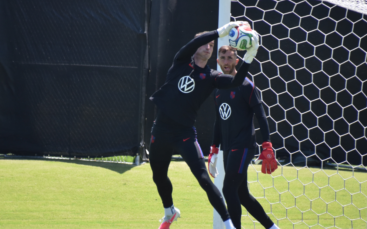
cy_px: 138
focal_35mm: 571
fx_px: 5711
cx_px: 206
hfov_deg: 3.7
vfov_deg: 2.3
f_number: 6.3
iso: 640
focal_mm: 300
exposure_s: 1/1000
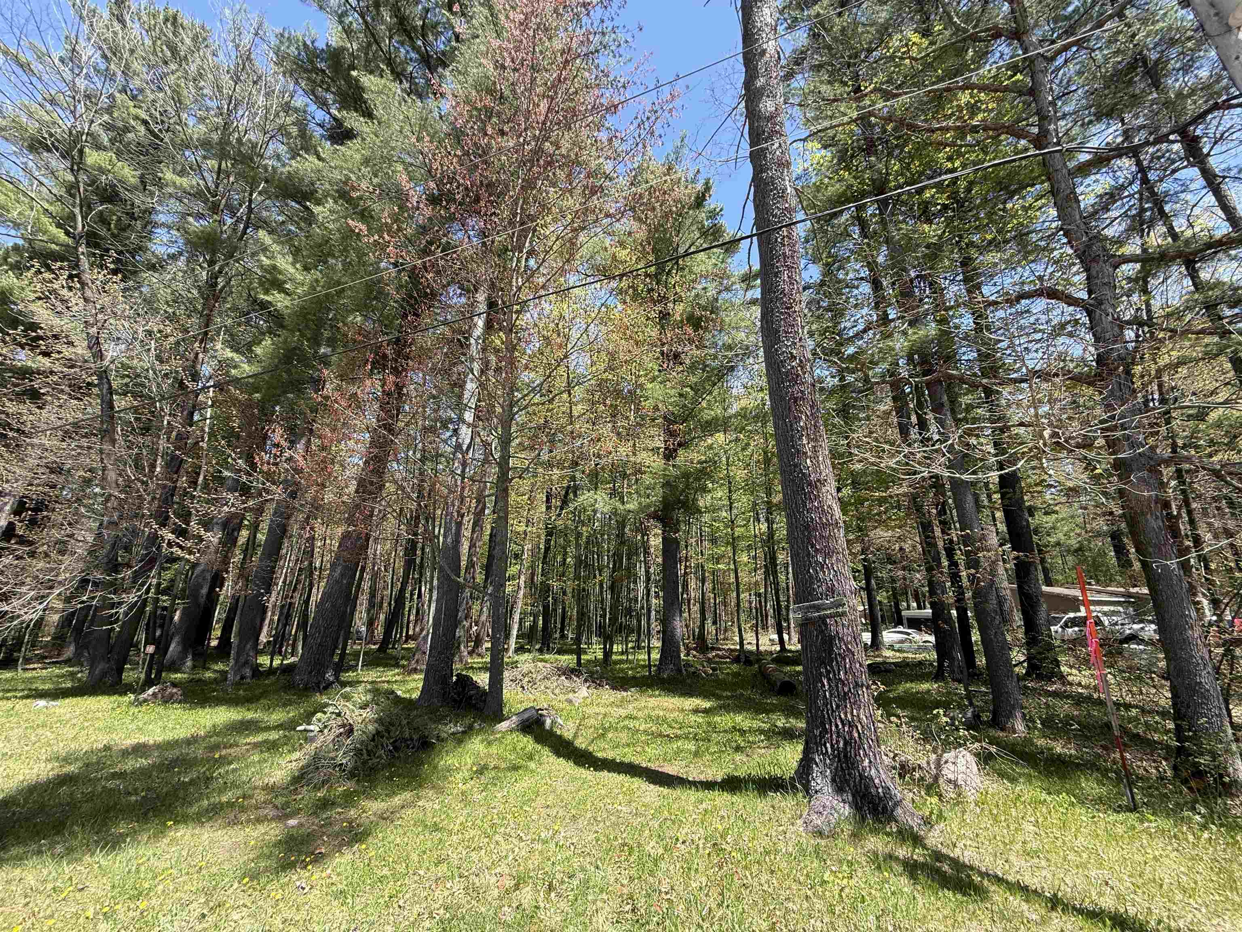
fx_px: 502
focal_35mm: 14
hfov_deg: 102.1
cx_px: 621
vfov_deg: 85.7
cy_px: 466
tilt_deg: +18.6
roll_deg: +0.7
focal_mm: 2.22
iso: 50
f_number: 2.2
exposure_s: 1/395
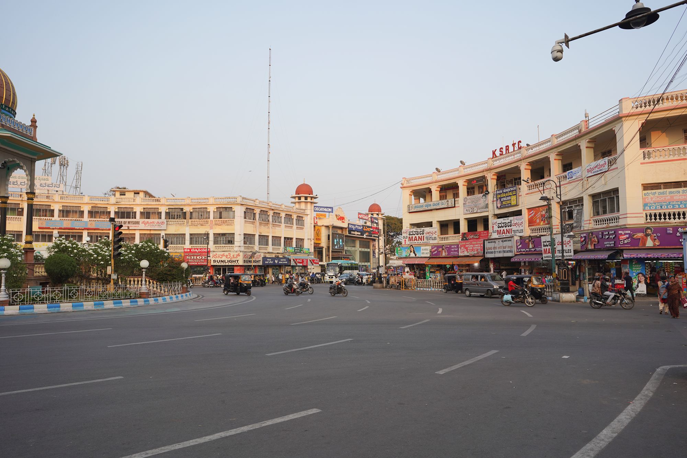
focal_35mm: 24
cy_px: 229
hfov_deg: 73.7
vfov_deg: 53.1
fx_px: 458
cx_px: 344
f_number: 5.6
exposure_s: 1/100
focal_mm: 24
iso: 100
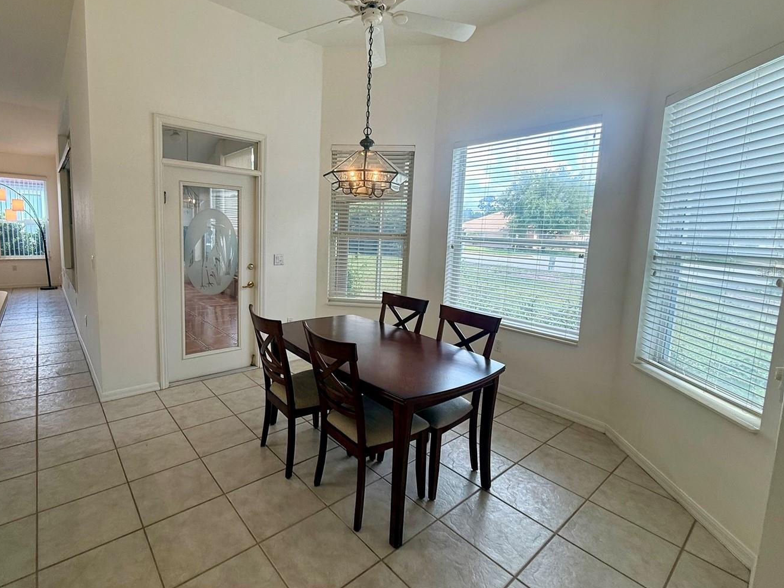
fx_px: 385
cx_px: 336
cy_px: 272
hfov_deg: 90.4
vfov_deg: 74.6
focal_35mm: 17
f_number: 2.2
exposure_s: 1/133
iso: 64
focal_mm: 2.22
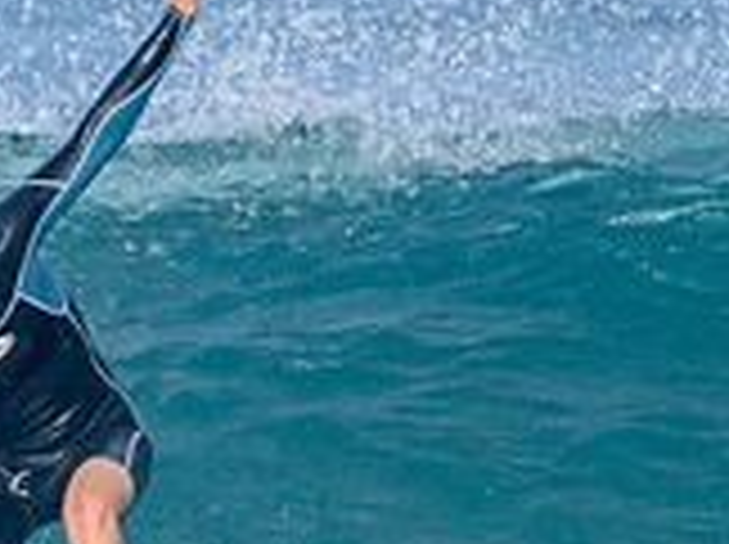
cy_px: 597
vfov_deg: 0.4
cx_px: 86
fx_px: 81044
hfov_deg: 0.5
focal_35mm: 3854
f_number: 11
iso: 1000
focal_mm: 800
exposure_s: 1/1600
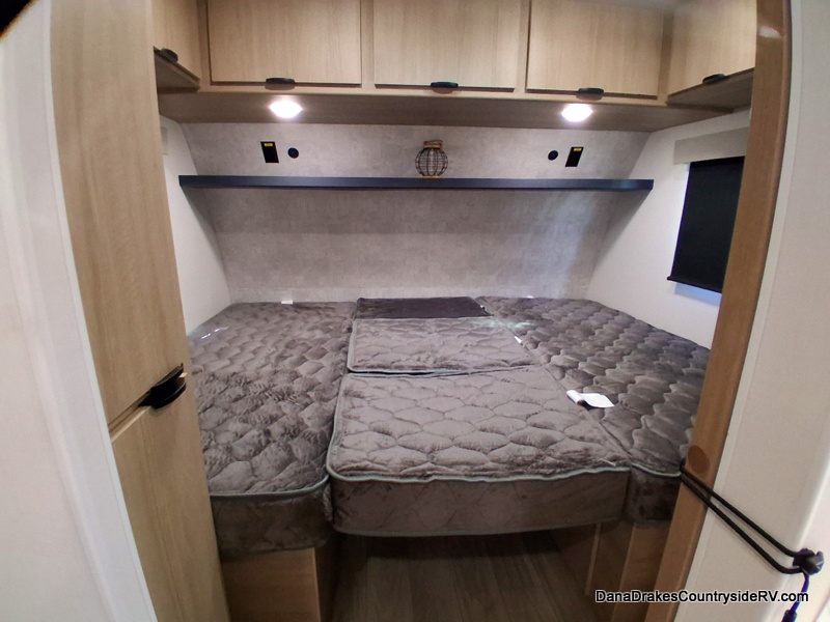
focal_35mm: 17
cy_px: 311
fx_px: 408
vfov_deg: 74.7
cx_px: 415
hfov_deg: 91.0
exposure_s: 1/24
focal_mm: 1.4
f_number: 2.2
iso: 500
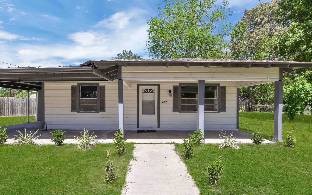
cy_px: 111
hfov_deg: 94.3
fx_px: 145
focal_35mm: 17
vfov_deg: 67.6
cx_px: 147
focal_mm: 14
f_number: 8
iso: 100
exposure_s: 1/160
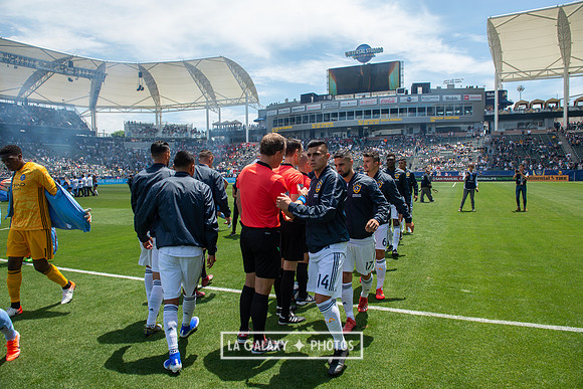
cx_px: 292
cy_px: 194
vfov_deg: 53.2
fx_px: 389
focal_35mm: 24
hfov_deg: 73.7
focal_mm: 24
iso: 200
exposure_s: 1/640
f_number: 5.6
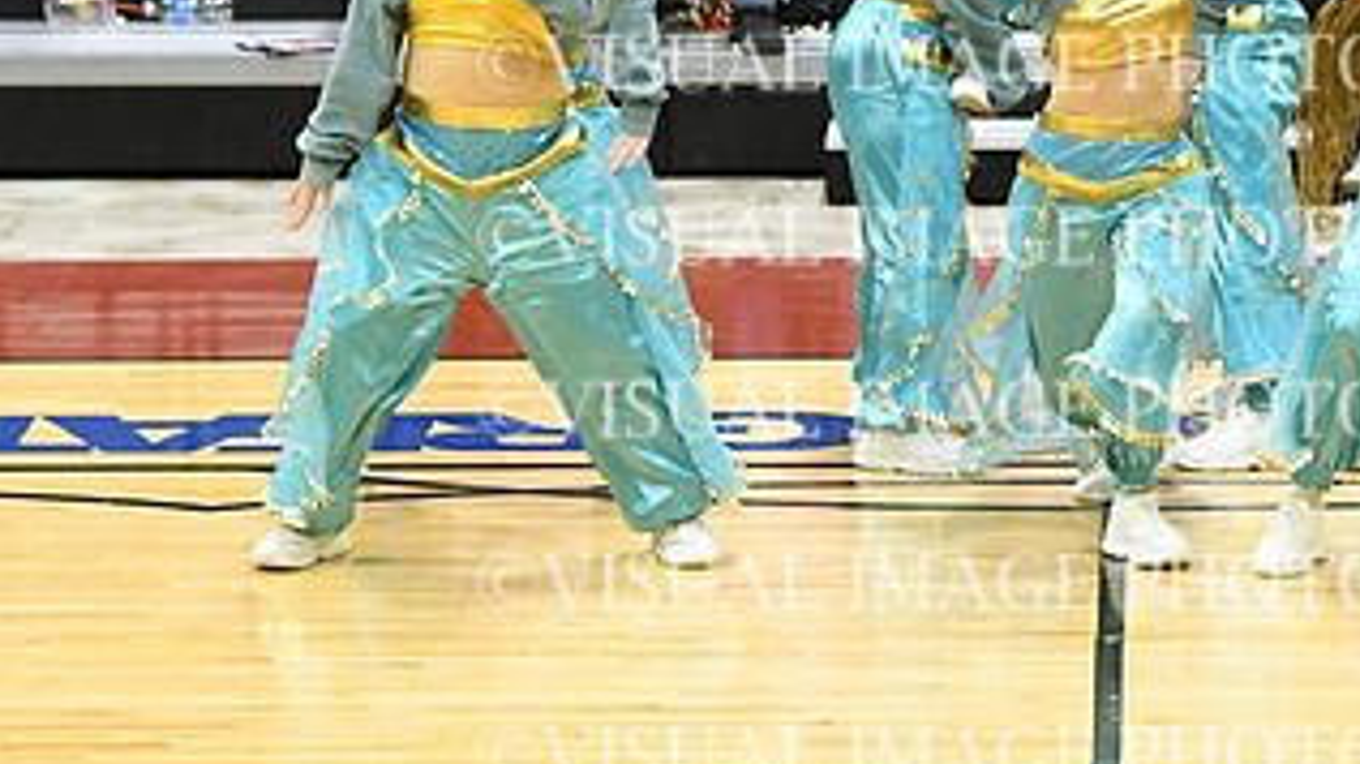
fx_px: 11607
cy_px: -24
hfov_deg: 6.7
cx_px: 1098
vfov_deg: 3.8
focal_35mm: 322
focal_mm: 112
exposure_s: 1/250
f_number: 4
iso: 5000
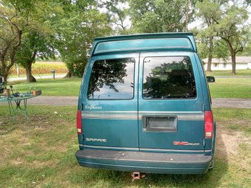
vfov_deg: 44.1
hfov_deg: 56.6
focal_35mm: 32
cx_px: 142
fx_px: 232
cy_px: 106
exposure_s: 1/144
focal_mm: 3.71
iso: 103
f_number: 2.2
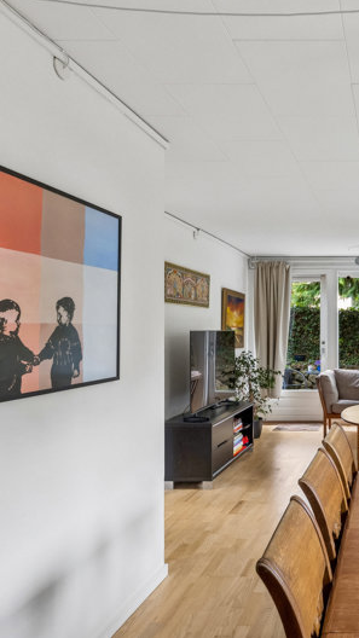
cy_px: 320
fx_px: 480
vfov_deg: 67.3
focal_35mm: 28
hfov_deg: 35.6
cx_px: 387
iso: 400
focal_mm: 11.9
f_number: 7.1
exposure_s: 1/13
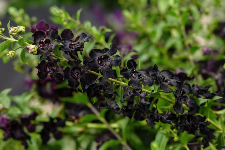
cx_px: 112
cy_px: 75
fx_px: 656
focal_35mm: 105
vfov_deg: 13.1
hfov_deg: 19.4
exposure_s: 1/125
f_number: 11
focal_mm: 105
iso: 400
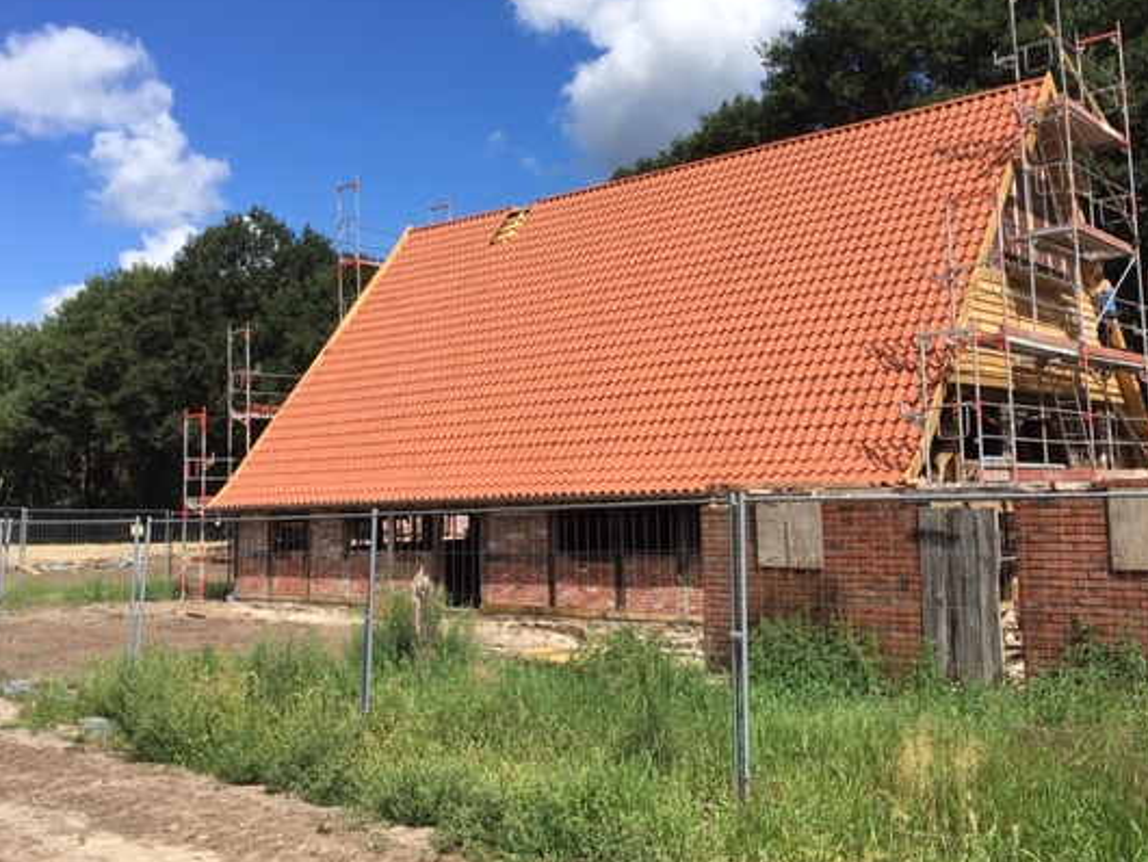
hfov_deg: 52.4
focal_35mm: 35
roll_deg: +2.5
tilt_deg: +6.7
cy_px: 383
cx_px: 656
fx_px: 1161
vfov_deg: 40.7
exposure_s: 1/1508
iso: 25
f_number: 2.2
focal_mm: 4.15
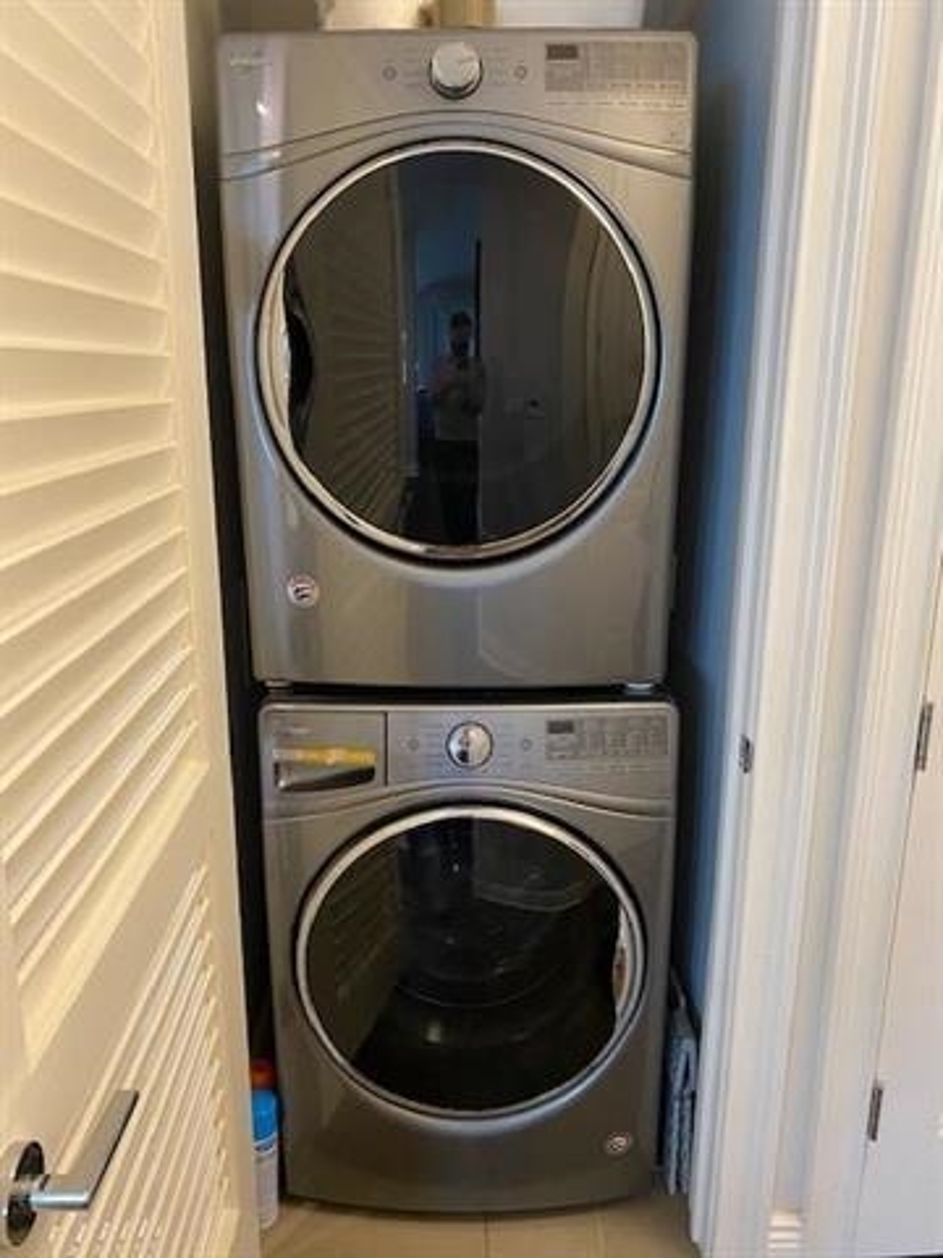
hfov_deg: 53.1
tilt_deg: -14.2
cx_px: 472
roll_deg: +0.2
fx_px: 944
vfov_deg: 67.3
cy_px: 629
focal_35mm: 26
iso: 320
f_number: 1.8
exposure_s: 1/60
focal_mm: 4.25
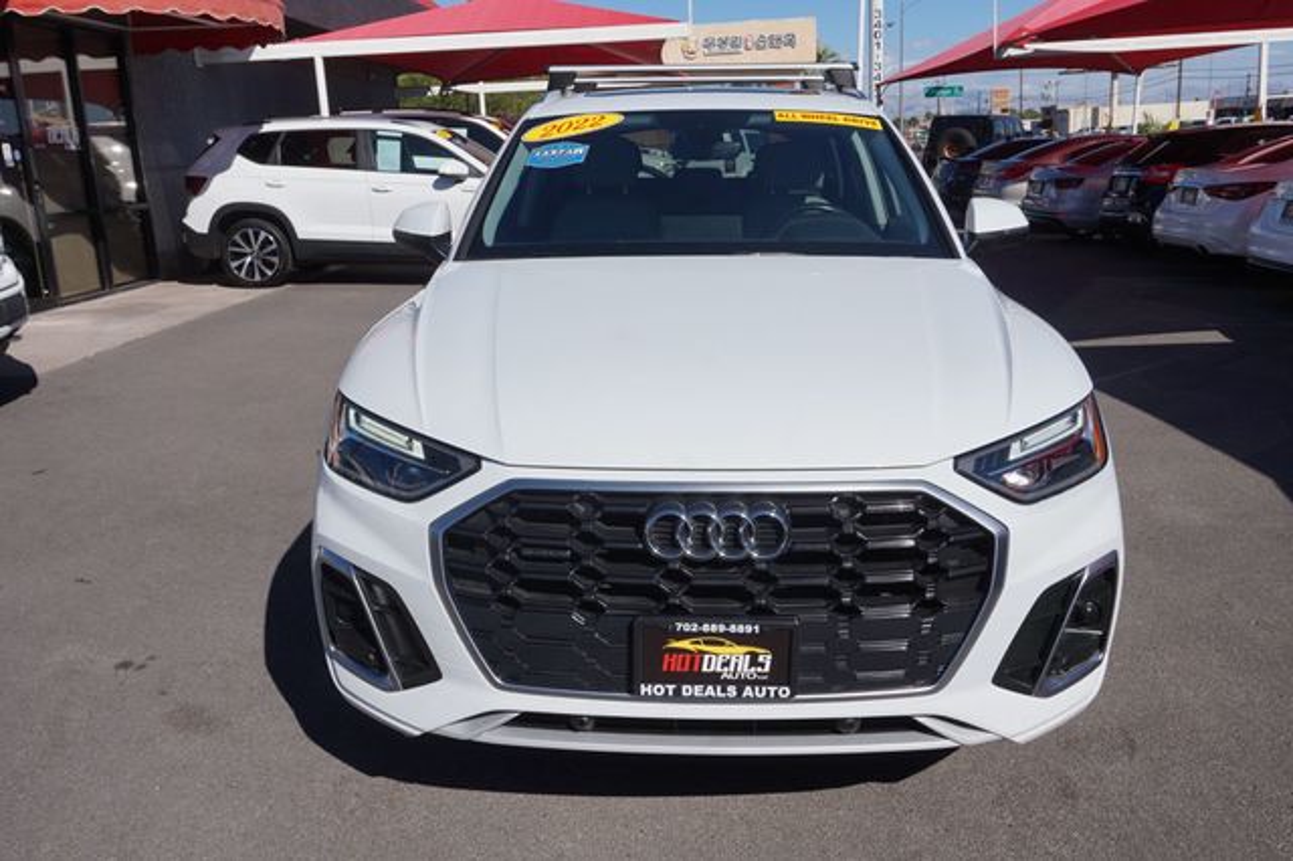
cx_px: 646
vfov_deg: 43.6
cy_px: 430
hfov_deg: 62.0
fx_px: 1077
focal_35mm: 30
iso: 100
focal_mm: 20
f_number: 11
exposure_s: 1/320
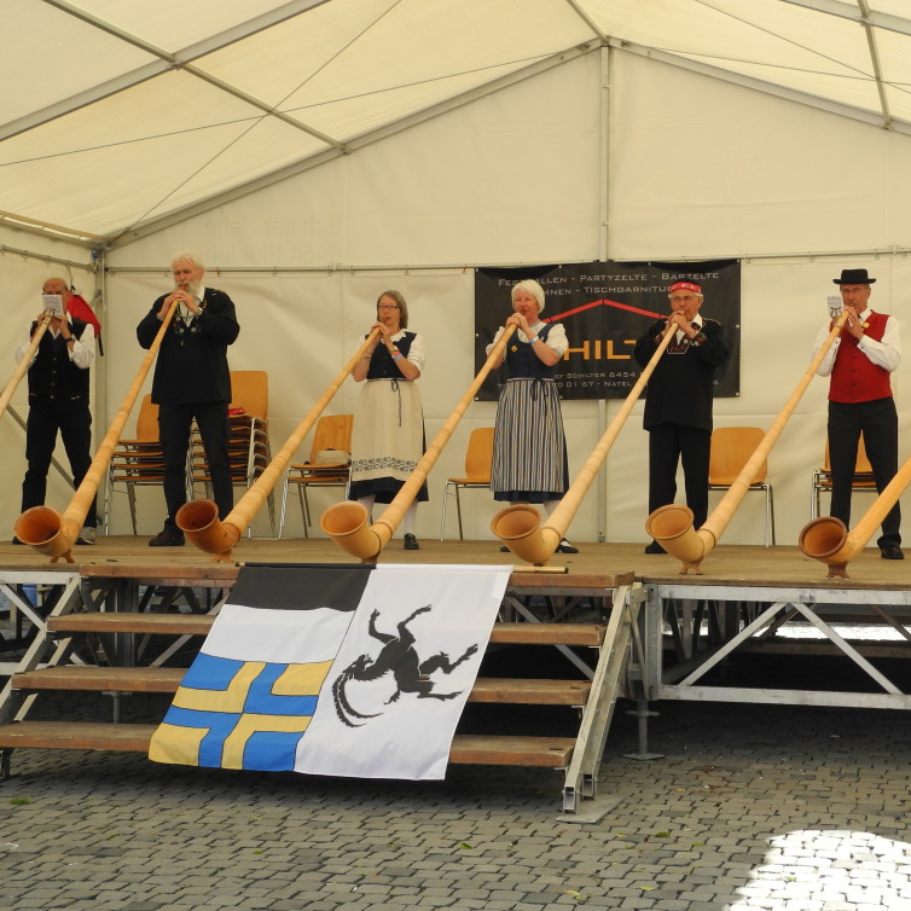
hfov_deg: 28.6
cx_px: 530
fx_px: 1786
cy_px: 457
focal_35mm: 60
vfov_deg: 28.6
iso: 100
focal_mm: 10.7
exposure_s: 1/320
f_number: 3.5
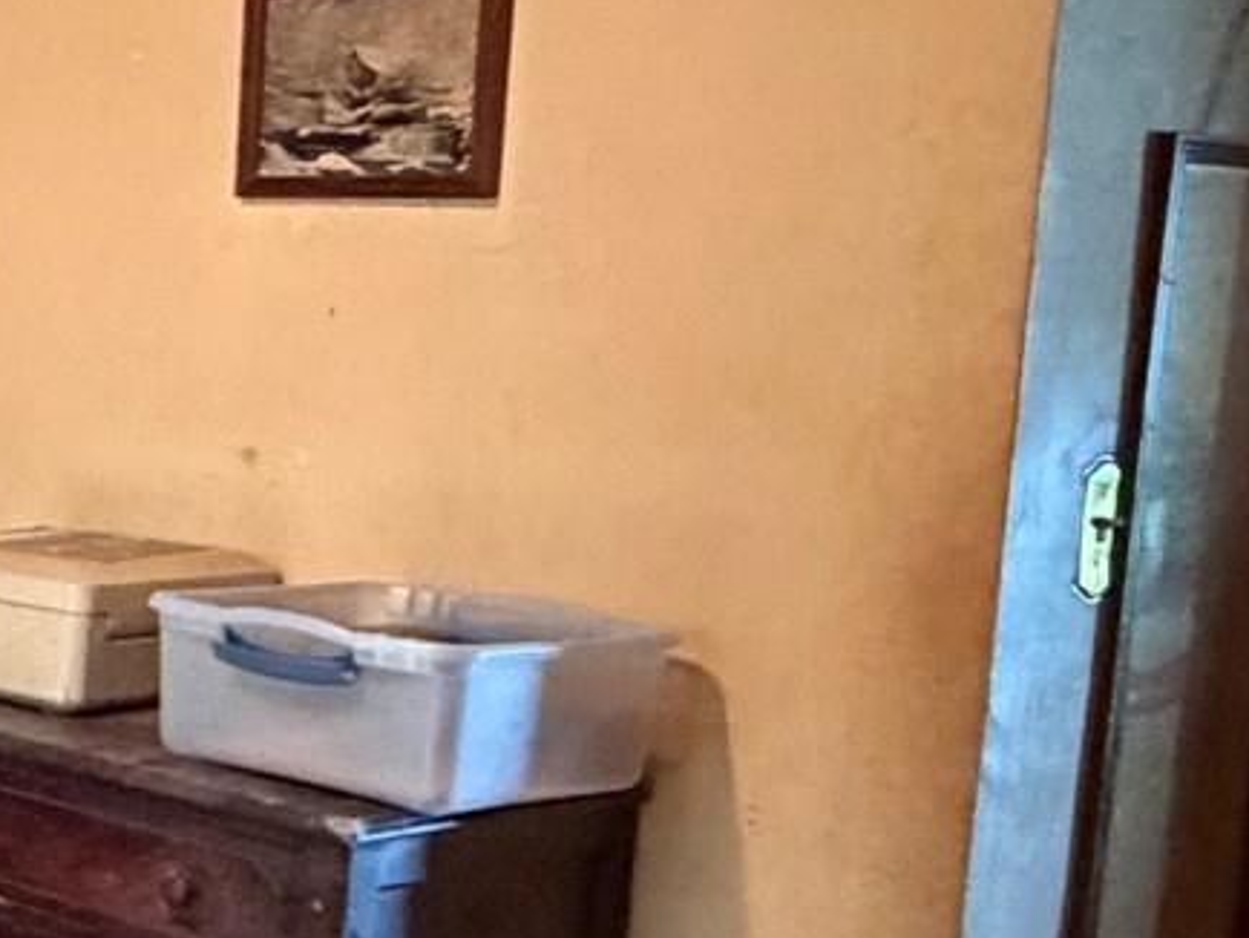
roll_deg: -1.6
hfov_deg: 22.4
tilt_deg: -4.4
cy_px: 446
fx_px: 2383
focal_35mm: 66
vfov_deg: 22.3
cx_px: -771
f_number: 2.2
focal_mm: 2.22
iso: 1000
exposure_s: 1/40
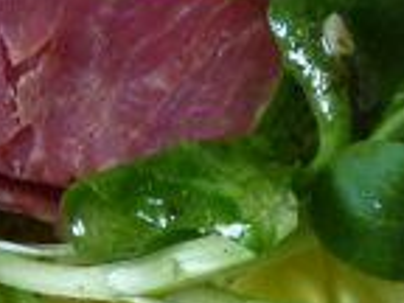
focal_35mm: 147
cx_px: -269
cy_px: 236
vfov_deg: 10.1
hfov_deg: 12.5
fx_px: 1716
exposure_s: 1/30
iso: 320
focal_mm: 5.5
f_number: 2.8
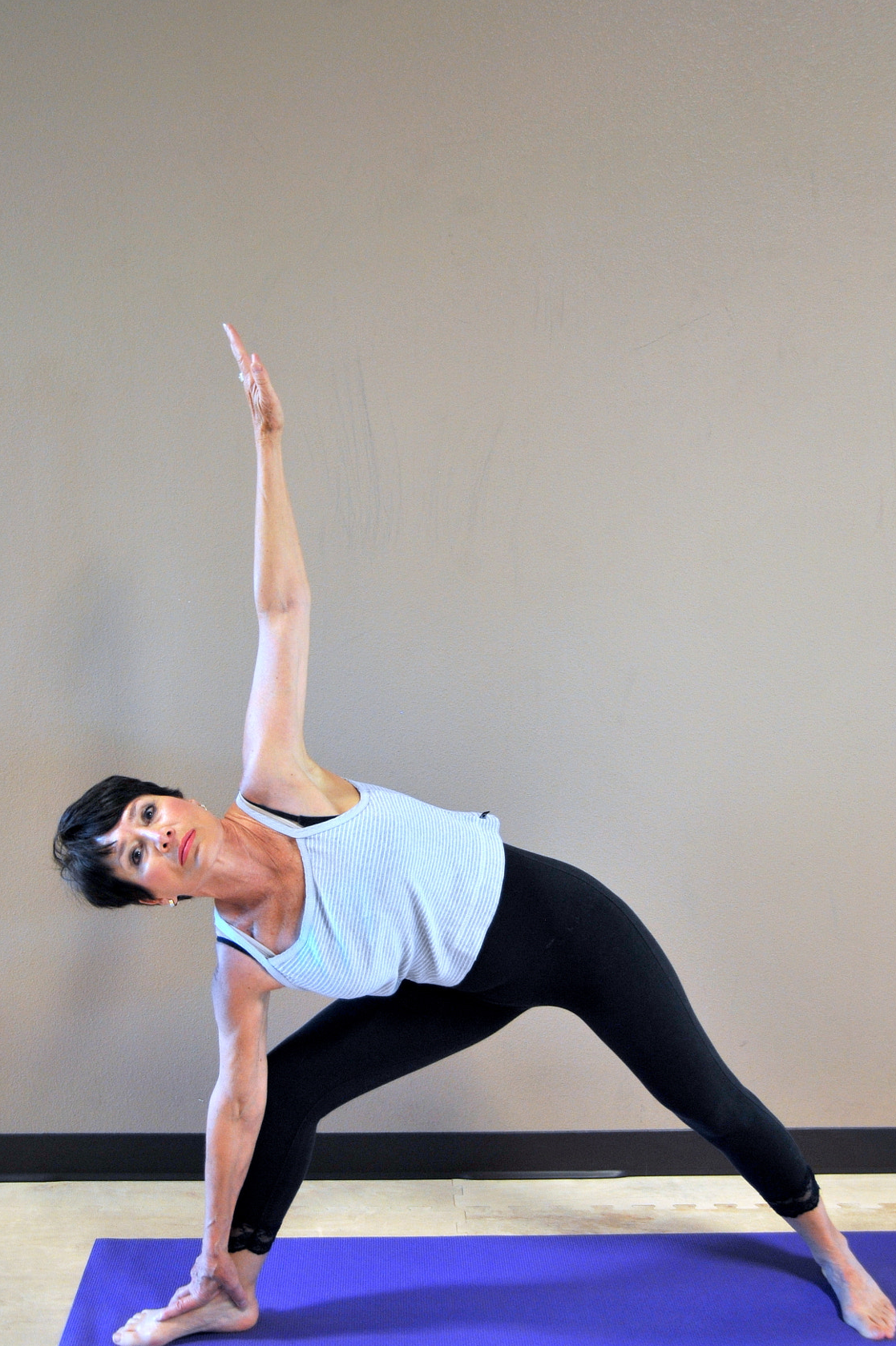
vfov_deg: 49.3
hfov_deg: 34.1
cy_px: 792
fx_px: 1458
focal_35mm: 39
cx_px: 375
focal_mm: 32
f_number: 4.5
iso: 1000
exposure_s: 1/80
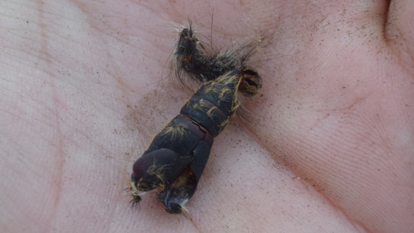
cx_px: 207
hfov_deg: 17.0
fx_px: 1383
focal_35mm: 126
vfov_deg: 9.6
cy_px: 110
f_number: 5.3
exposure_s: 1/250
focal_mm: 80
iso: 500
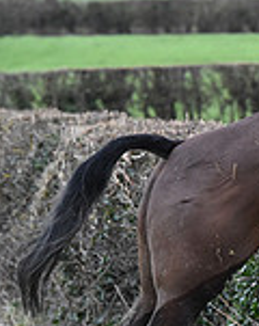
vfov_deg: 3.4
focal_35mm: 578
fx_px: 5561
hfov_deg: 2.7
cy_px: 188
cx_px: 535
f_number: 5.6
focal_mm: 160
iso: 3200
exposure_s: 1/1250
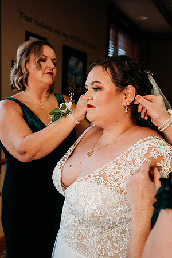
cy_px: 129
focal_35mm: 37
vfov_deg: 51.9
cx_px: 86
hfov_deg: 35.9
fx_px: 265
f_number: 4.5
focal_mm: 37
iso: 1250
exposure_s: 1/200
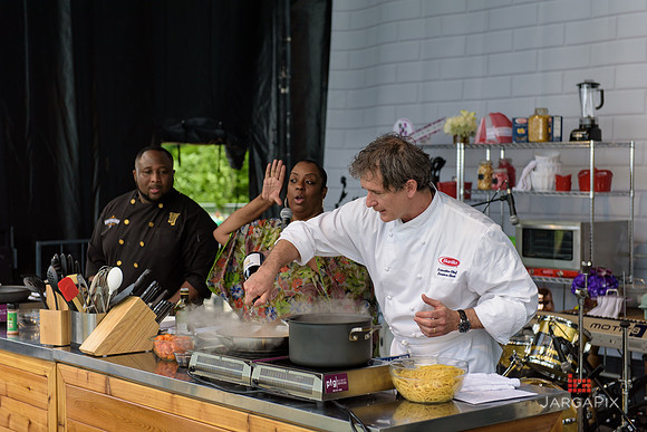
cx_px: 324
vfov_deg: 20.6
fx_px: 1186
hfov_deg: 30.5
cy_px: 216
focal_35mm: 66
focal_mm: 66
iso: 200
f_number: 3.2
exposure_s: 1/1250
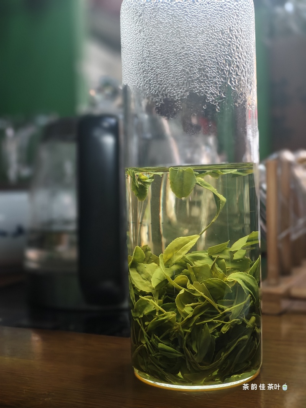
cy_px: 204
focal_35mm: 47
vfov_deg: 40.4
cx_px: 153
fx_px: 554
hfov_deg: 30.9
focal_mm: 7.08
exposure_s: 1/88
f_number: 4.5
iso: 160
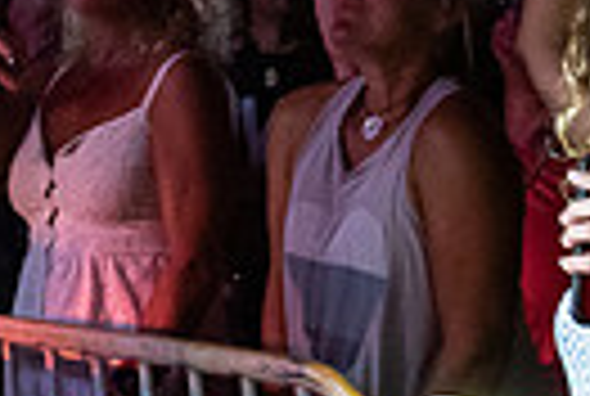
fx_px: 3154
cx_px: -355
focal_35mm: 192
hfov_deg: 10.3
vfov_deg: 6.7
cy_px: -636
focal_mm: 27
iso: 1600
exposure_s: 1/160
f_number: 6.3
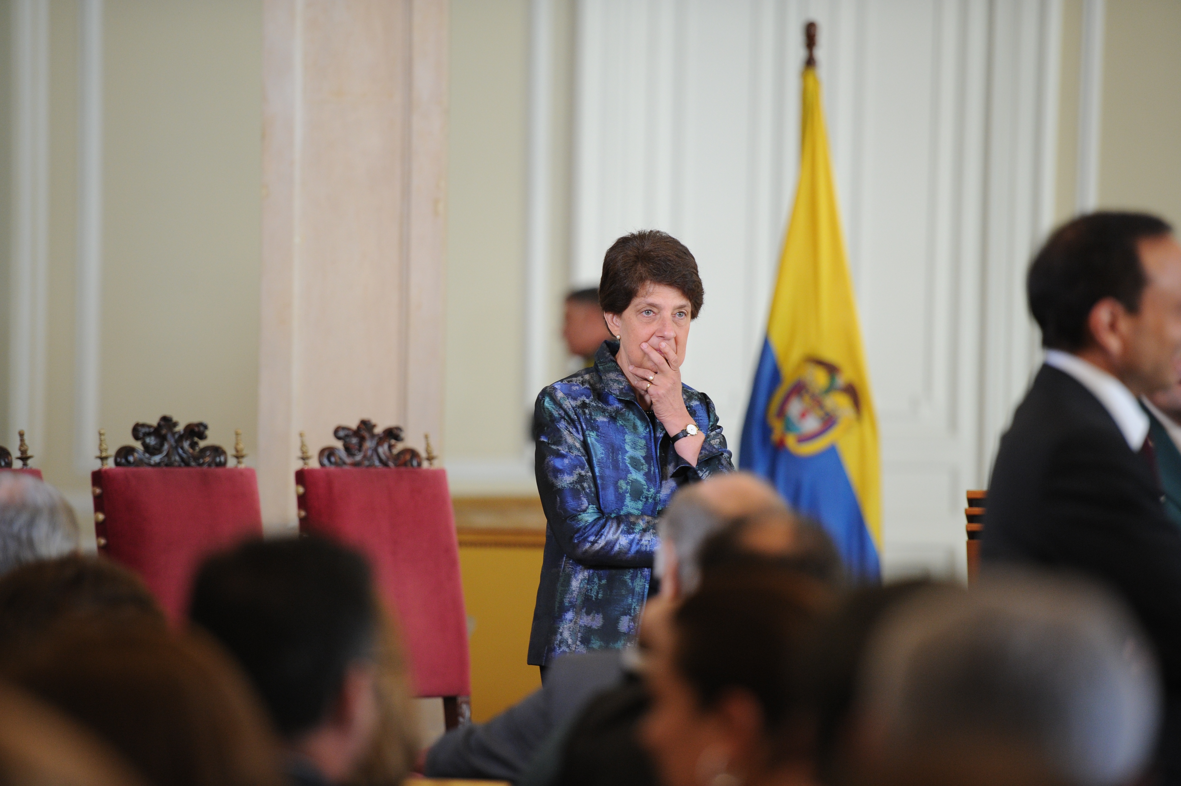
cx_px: 590
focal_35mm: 200
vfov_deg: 6.9
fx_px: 6557
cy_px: 393
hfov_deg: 10.3
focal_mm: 200
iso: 2000
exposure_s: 1/250
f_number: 2.8
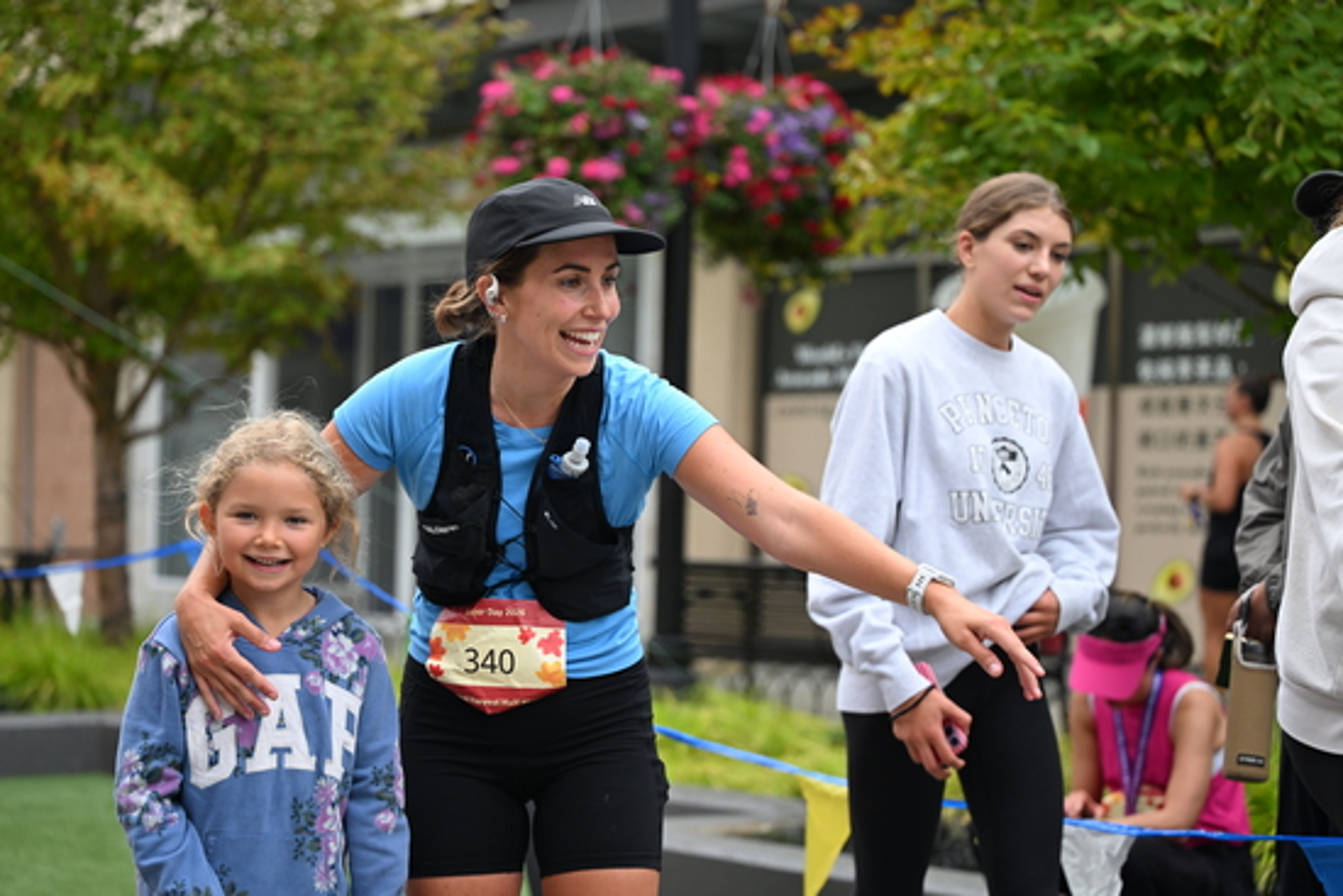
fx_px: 2612
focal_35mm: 70
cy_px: 448
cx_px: 672
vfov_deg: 19.5
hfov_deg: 28.8
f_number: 2.8
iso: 640
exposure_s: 1/1600
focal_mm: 70
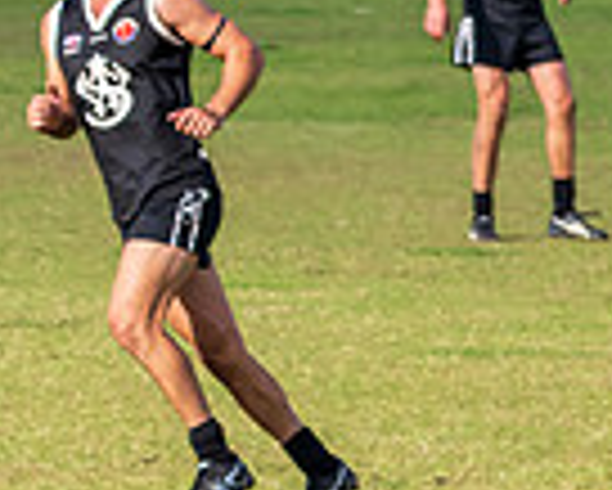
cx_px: 1479
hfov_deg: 1.9
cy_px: 726
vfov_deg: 1.6
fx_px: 17945
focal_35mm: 990
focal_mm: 170
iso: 800
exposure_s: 1/1250
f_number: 8
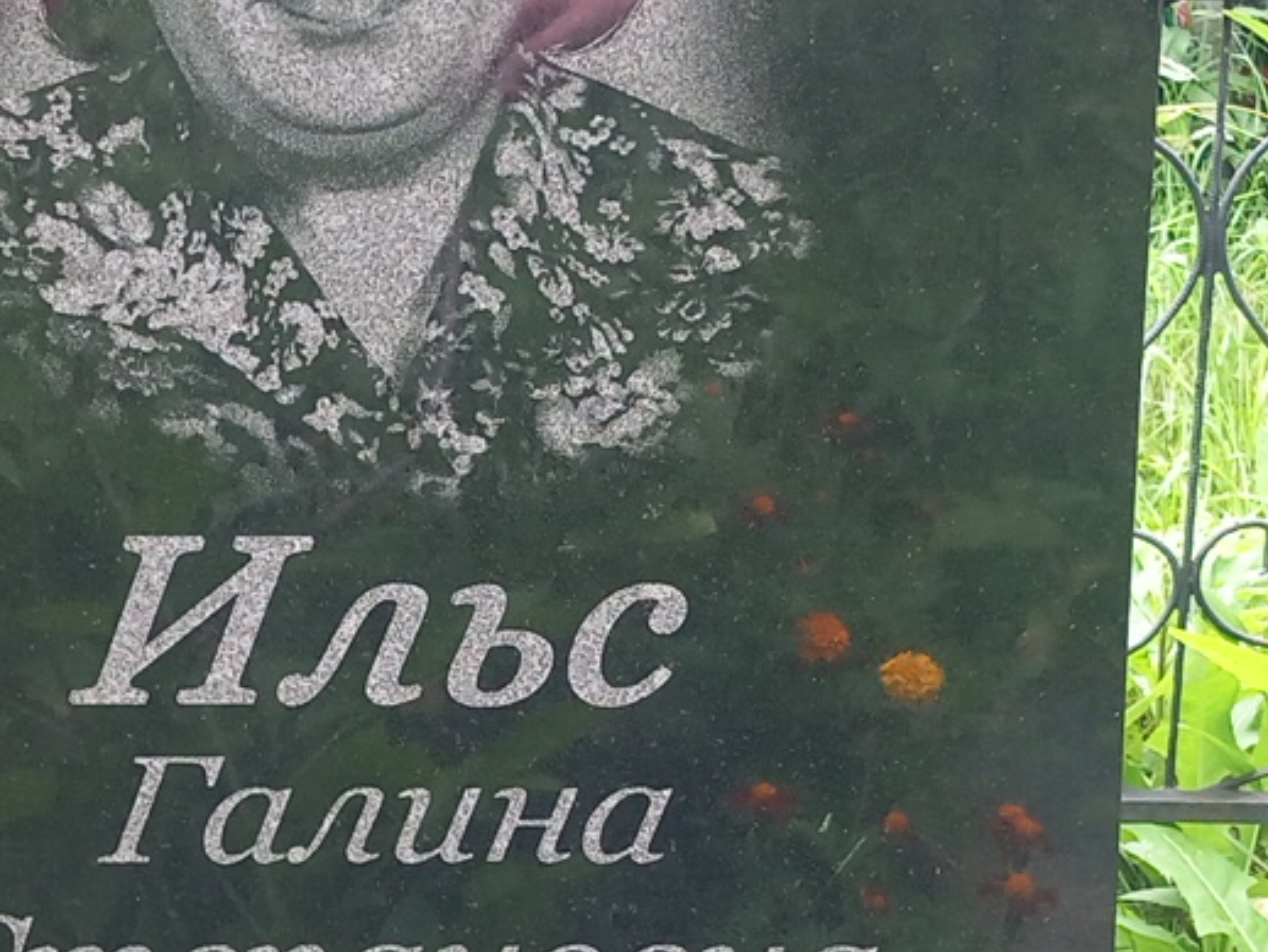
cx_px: 700
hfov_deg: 26.0
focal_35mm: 75
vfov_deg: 19.6
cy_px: 560
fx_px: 2749
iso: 78
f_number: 1.8
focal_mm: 4
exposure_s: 1/101
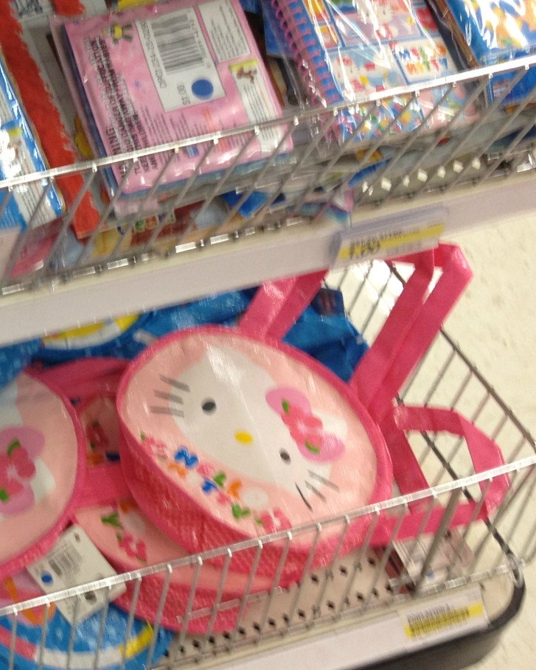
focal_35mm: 77
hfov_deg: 18.8
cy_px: 290
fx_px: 1527
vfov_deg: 24.7
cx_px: -111
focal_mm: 4.28
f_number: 2.4
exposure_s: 1/20
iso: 64
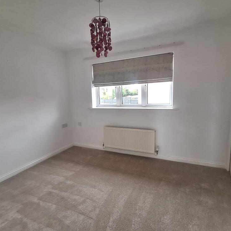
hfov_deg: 87.3
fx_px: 121
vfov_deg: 87.4
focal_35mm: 16
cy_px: 112
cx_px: 124
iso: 160
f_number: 2.2
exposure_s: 1/50
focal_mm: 1.74
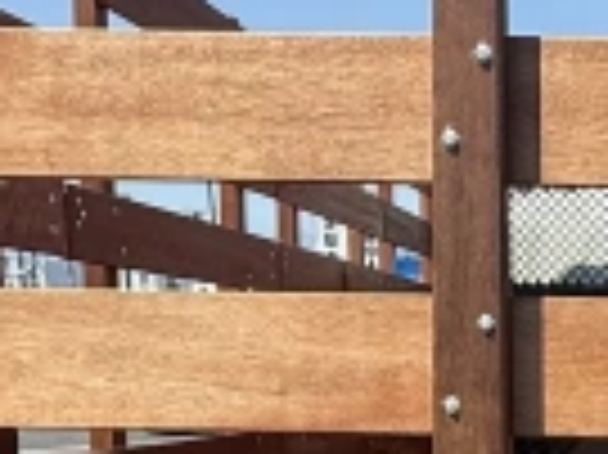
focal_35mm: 83
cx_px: 698
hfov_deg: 22.1
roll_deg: +1.0
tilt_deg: -8.9
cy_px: 584
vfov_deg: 16.8
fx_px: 1457
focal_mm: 2.22
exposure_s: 1/1001
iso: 50
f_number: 2.2
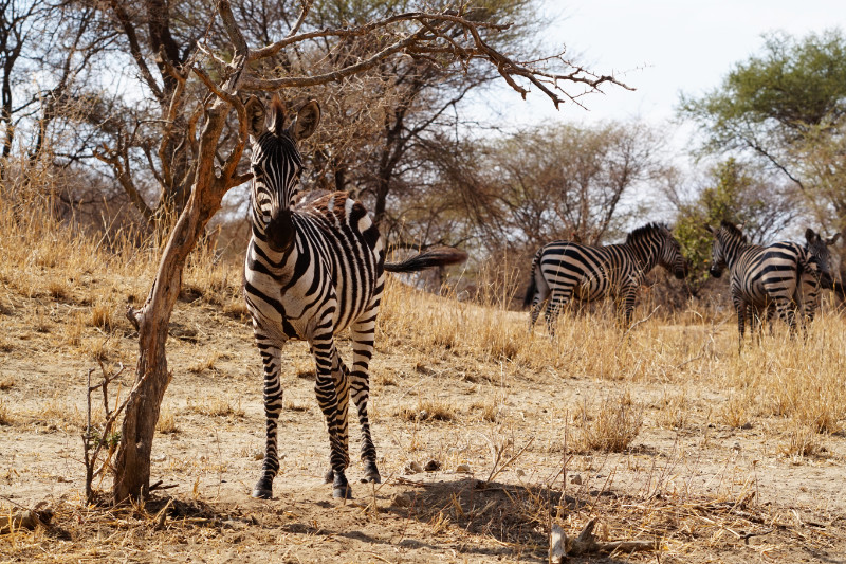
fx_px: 3454
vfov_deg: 9.3
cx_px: 423
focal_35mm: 147
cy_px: 282
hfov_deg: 14.0
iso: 100
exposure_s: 1/200
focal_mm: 98
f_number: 9
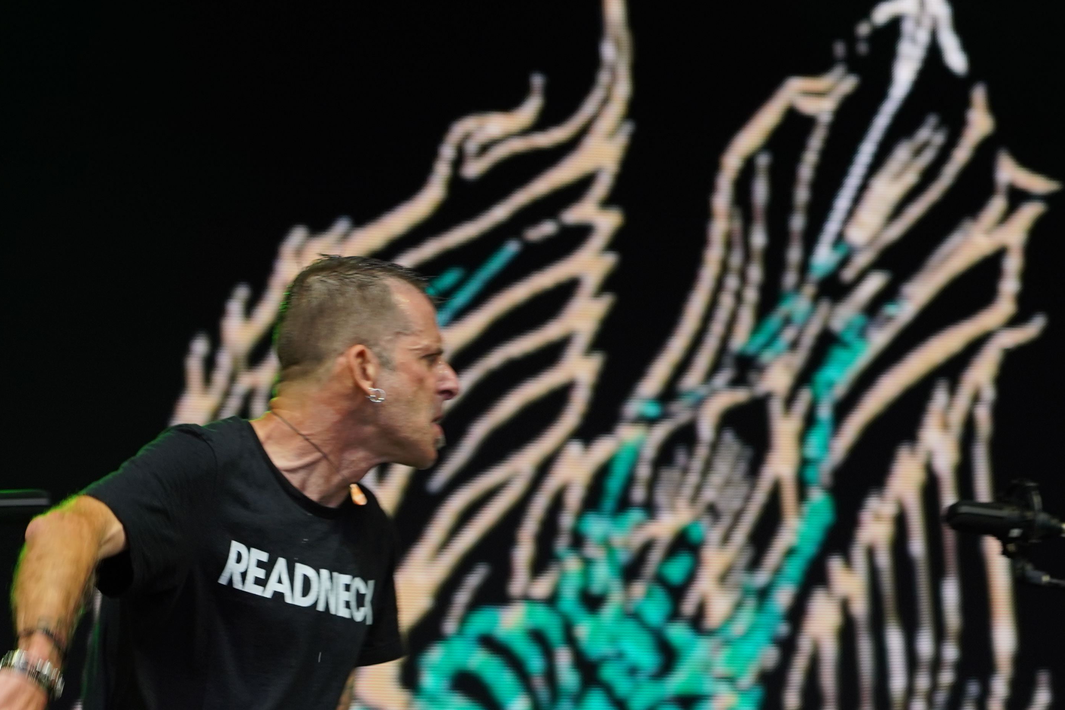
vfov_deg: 6.1
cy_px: 760
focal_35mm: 225
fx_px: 6656
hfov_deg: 9.1
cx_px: 469
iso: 250
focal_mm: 105
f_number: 4
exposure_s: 1/125
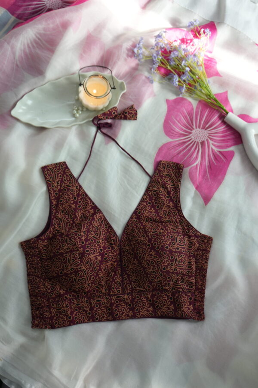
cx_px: 129
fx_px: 516
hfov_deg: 28.1
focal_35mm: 48
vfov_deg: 41.1
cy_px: 194
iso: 1000
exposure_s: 1/160
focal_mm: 48
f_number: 4.5
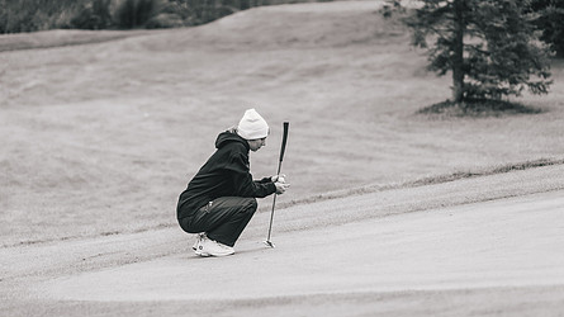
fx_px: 3065
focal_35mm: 205
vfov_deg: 5.9
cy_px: 174
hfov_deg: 10.5
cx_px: 255
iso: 800
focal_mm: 150
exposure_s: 1/5000
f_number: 2.8
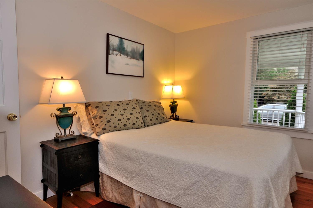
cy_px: 104
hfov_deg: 77.4
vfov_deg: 56.0
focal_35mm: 22
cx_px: 156
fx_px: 195
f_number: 18
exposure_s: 1/3
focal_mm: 15
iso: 400
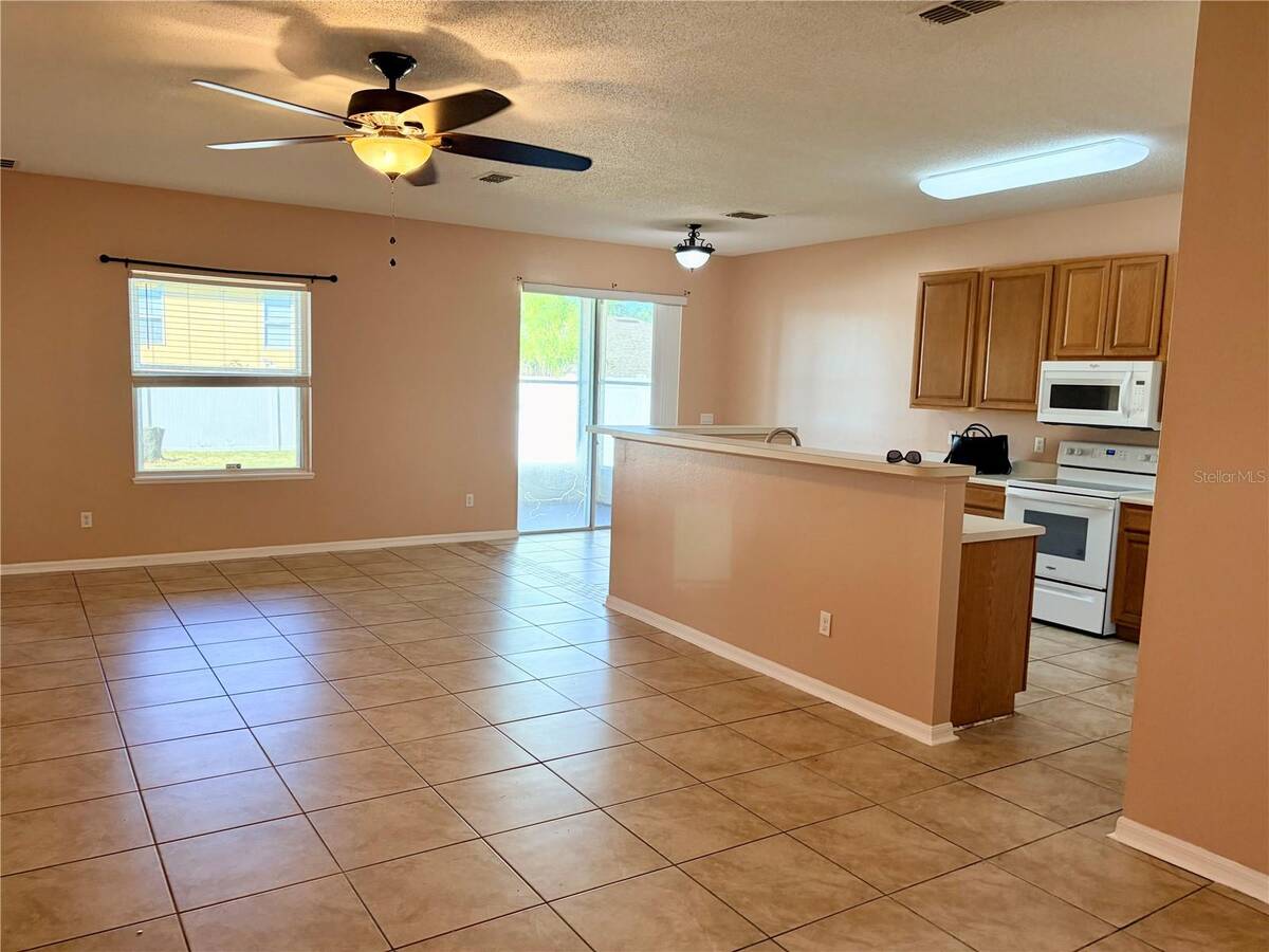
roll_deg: -3.0
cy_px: 476
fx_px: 953
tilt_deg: -5.3
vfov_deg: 53.1
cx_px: 634
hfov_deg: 67.3
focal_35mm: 26
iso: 125
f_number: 1.6
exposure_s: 1/125
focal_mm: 5.96
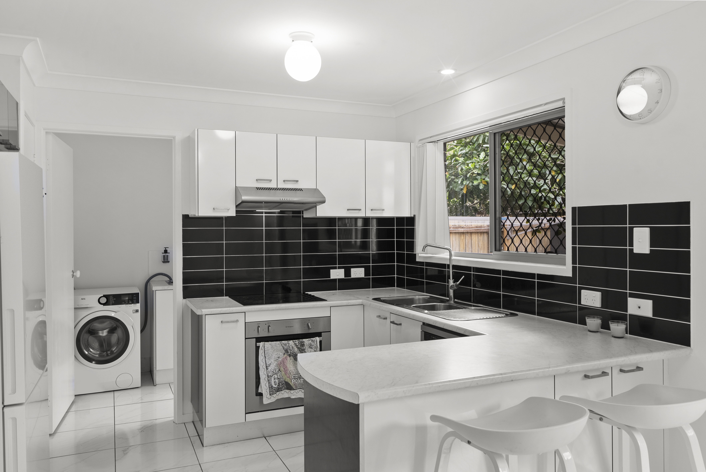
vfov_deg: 48.0
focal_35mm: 27
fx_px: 530
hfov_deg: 67.4
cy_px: 236
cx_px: 353
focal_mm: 27
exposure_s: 1/6
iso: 640
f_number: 8
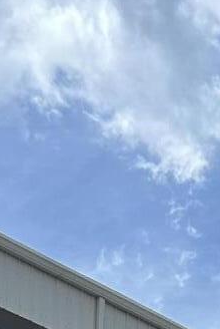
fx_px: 1503
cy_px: 816
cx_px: 523
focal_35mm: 164
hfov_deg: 7.8
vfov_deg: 10.6
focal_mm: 5.7
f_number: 1.5
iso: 50
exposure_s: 1/5319
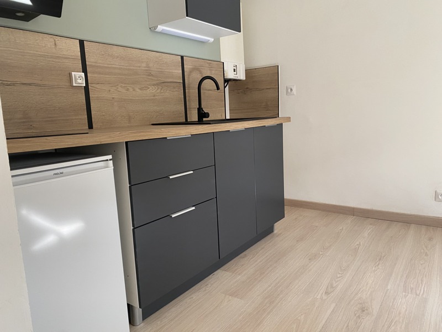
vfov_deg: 53.1
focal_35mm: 26
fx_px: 332
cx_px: 221
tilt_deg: -8.8
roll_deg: +2.9
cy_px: 166
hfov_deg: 67.3
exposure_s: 1/94
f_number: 1.8
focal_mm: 4.25
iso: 125
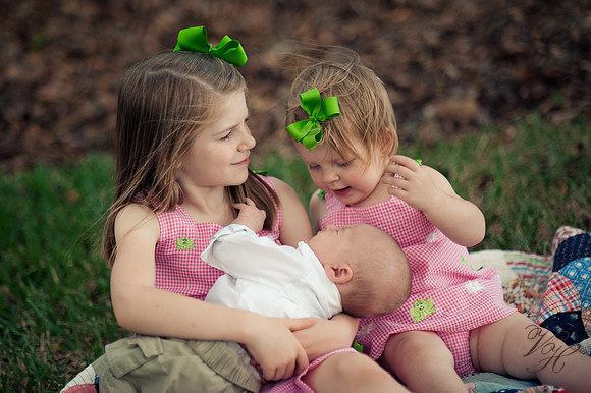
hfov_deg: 23.9
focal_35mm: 85
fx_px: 1395
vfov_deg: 16.1
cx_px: 296
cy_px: 196
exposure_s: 1/1000
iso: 200
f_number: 1.8
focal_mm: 85
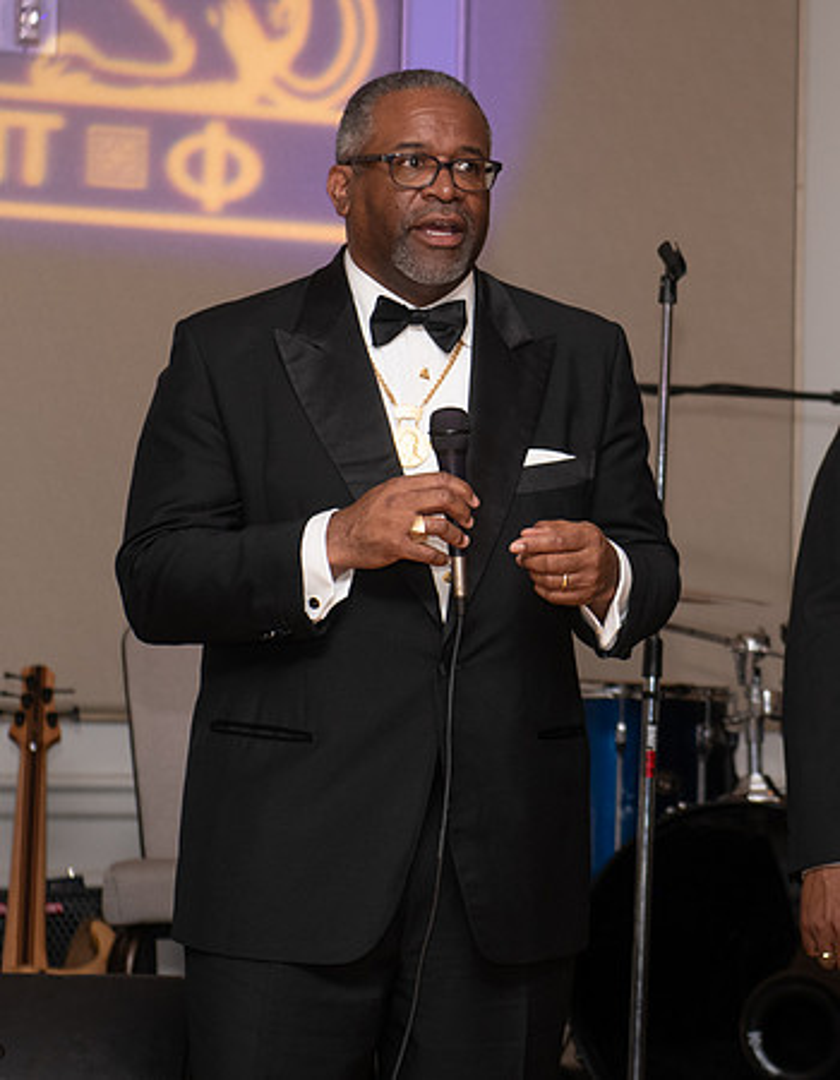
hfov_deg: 11.5
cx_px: 612
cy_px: 376
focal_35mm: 132
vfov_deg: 14.7
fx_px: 4175
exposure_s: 1/125
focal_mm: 70
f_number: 3.5
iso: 500
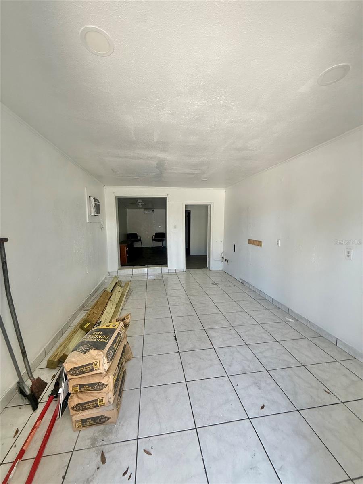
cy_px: 242
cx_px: 182
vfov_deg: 102.1
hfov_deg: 85.7
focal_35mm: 14
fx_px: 196
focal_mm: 2.22
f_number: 2.2
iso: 160
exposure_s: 1/99
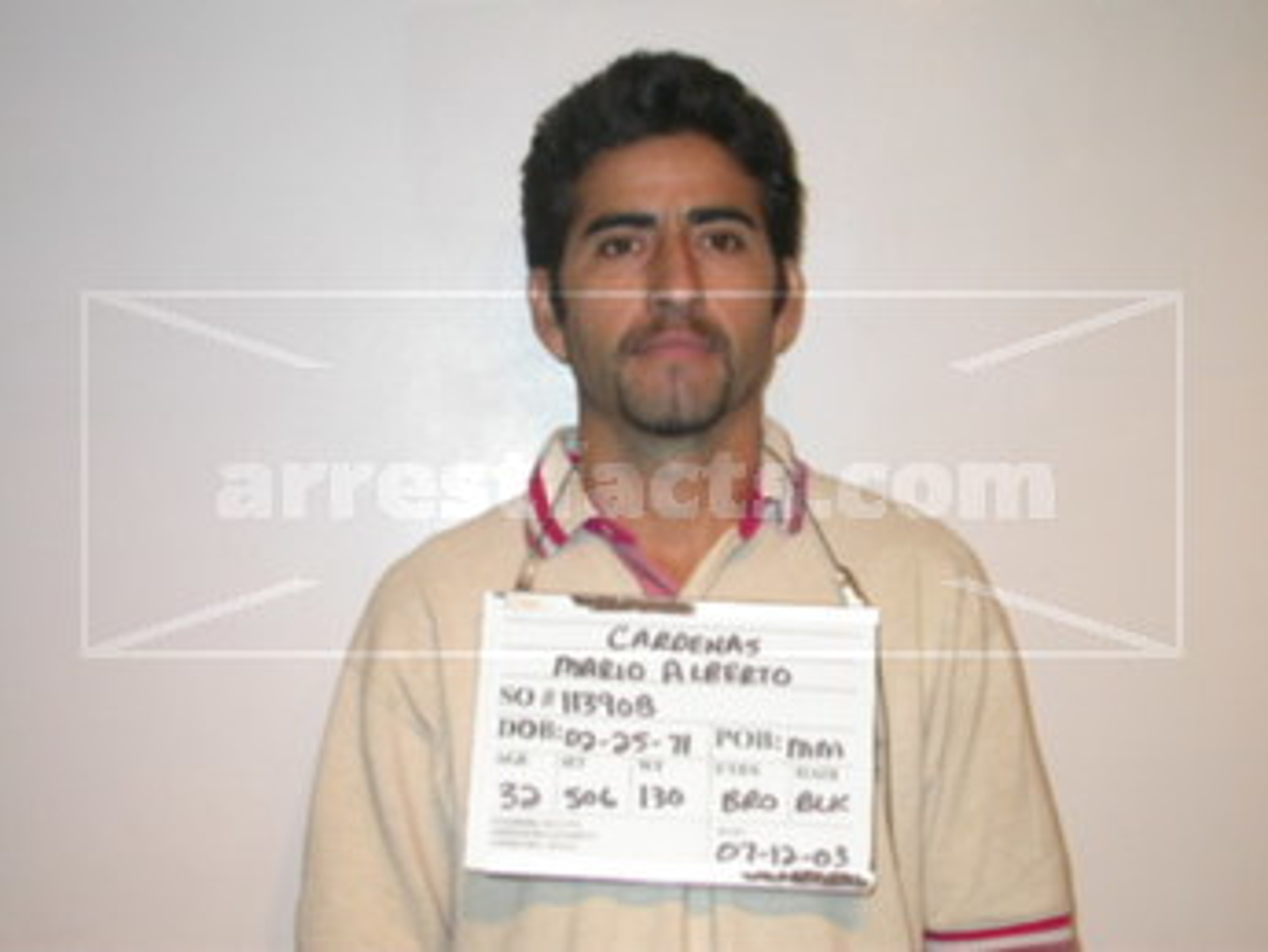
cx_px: 634
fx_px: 2015
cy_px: 476
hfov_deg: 34.9
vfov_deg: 26.6
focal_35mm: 55
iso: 100
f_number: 3
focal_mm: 11.5
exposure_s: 1/60.3
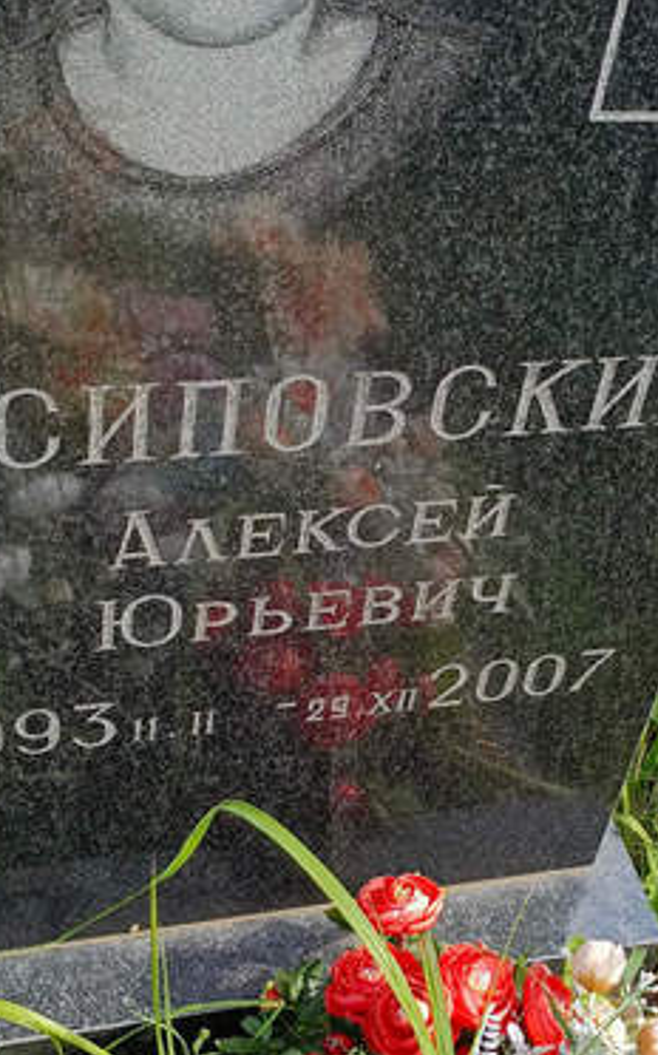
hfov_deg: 22.7
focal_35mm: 57
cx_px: 369
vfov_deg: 35.5
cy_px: 661
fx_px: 1638
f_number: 1.69
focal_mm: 4.76
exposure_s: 1/443
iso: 110
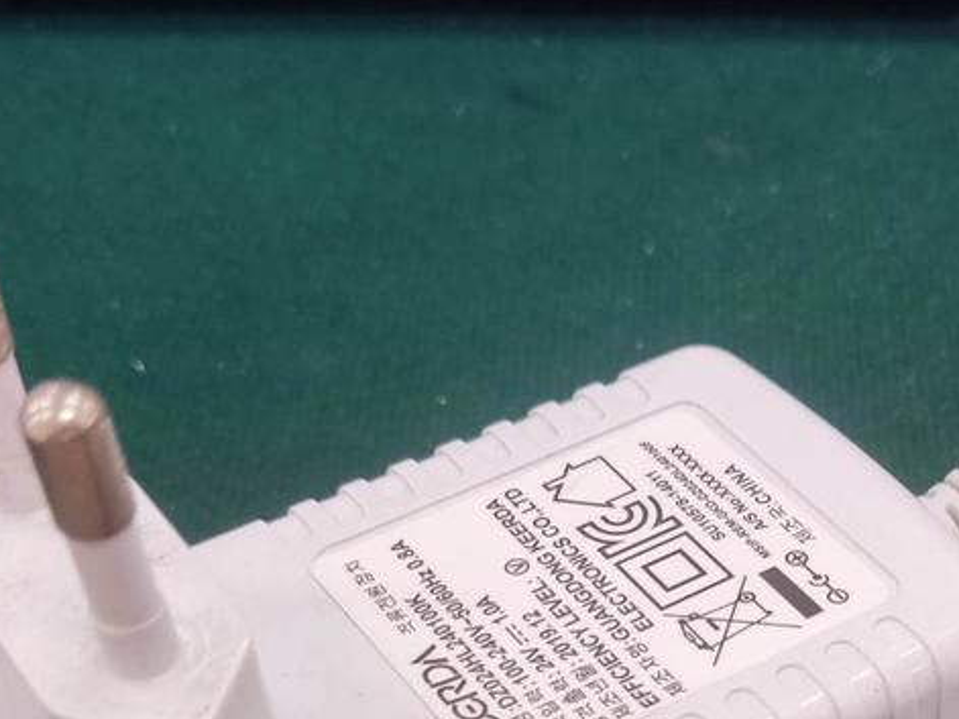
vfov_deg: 19.7
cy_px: 963
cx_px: 733
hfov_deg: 28.1
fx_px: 1883
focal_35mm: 68
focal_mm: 4.71
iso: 148
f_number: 1.79
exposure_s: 1/60
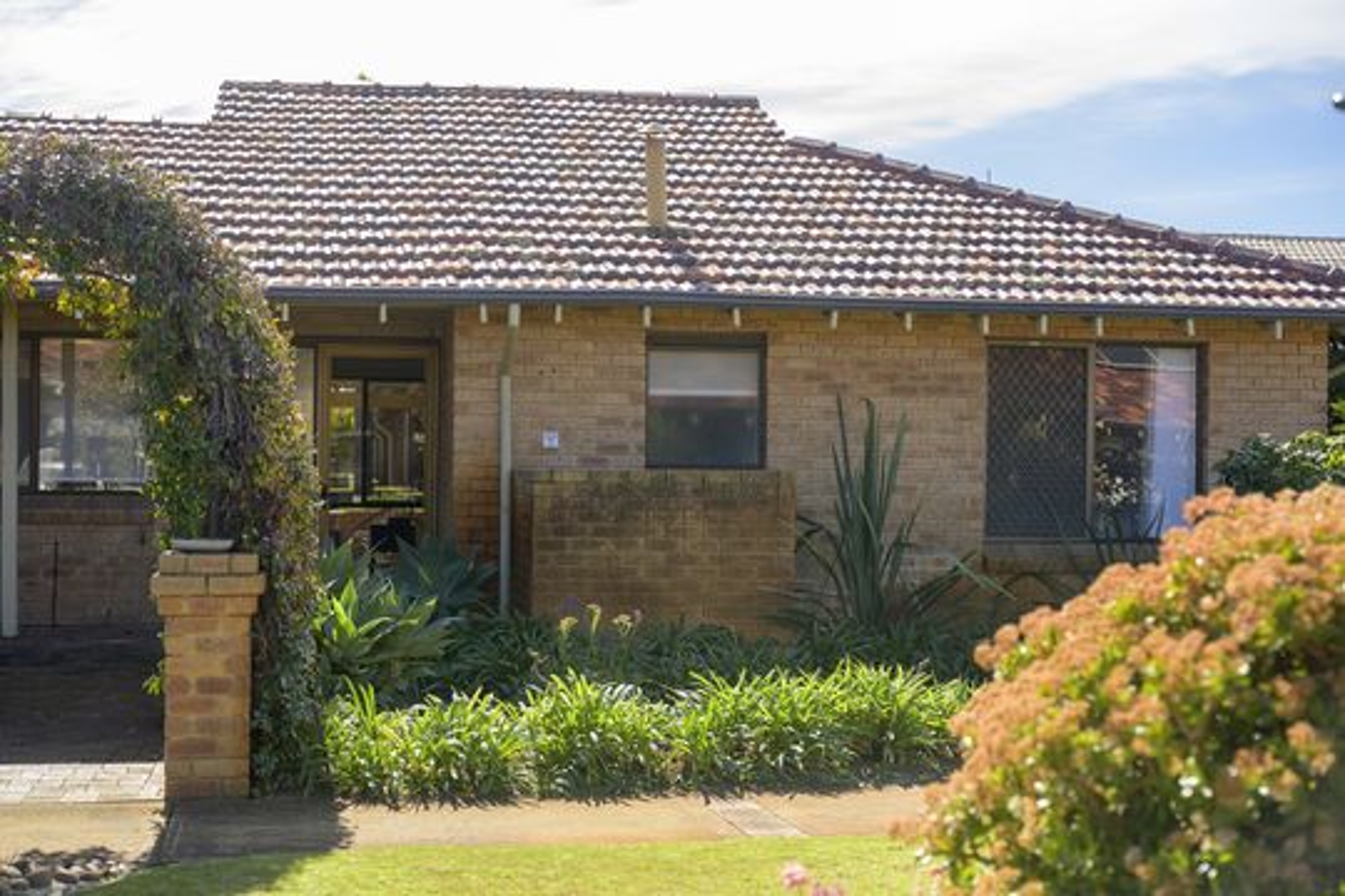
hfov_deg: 36.2
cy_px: 448
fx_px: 2055
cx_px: 672
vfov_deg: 24.6
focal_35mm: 55
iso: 100
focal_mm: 55
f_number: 2.8
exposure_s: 1/800
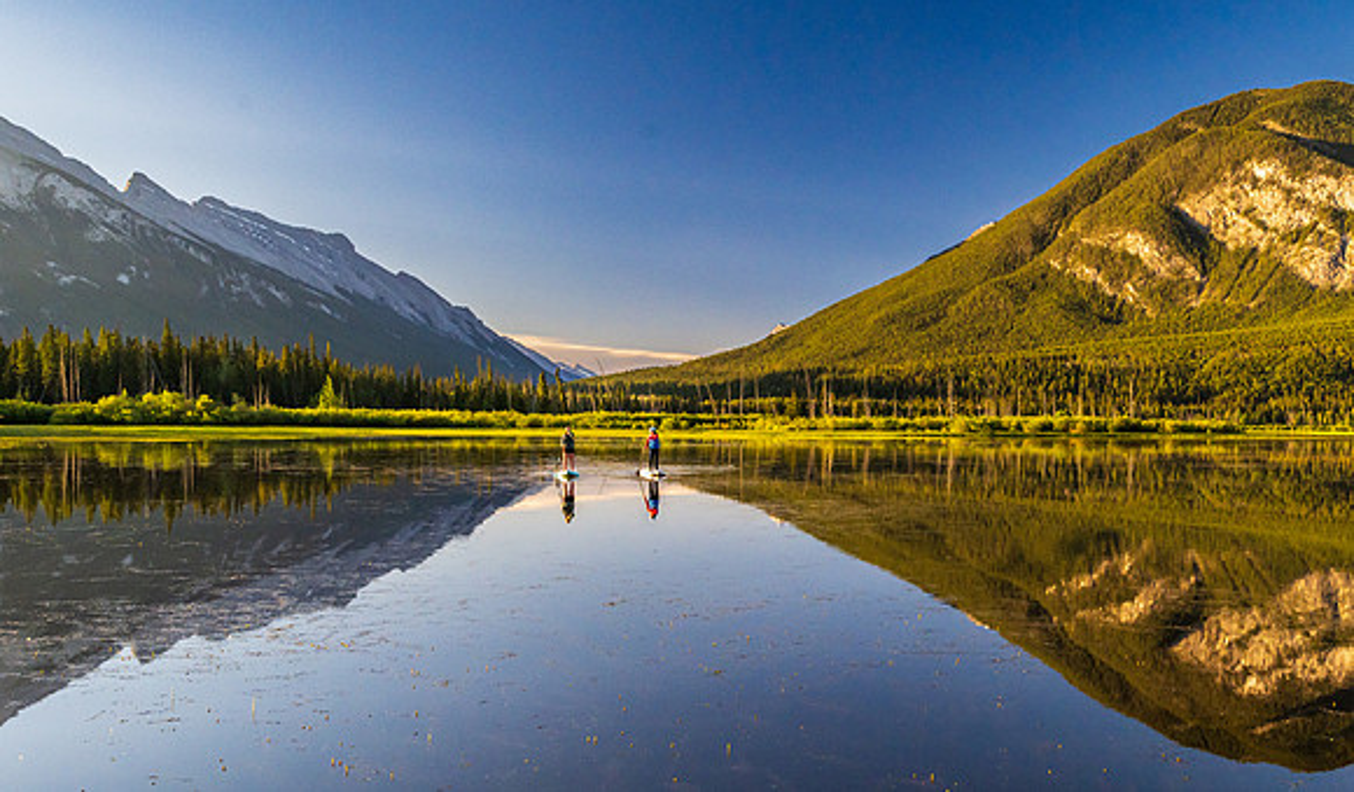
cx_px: 875
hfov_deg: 52.1
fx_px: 1361
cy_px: 476
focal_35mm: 38
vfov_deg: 32.3
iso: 800
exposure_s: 1/400
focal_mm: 28
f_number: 8
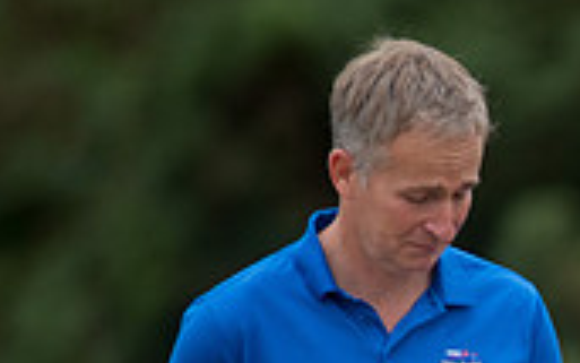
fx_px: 16381
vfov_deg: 1.3
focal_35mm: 1036
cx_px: 895
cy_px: 561
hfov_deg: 2.0
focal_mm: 300
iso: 800
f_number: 4
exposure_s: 1/3200
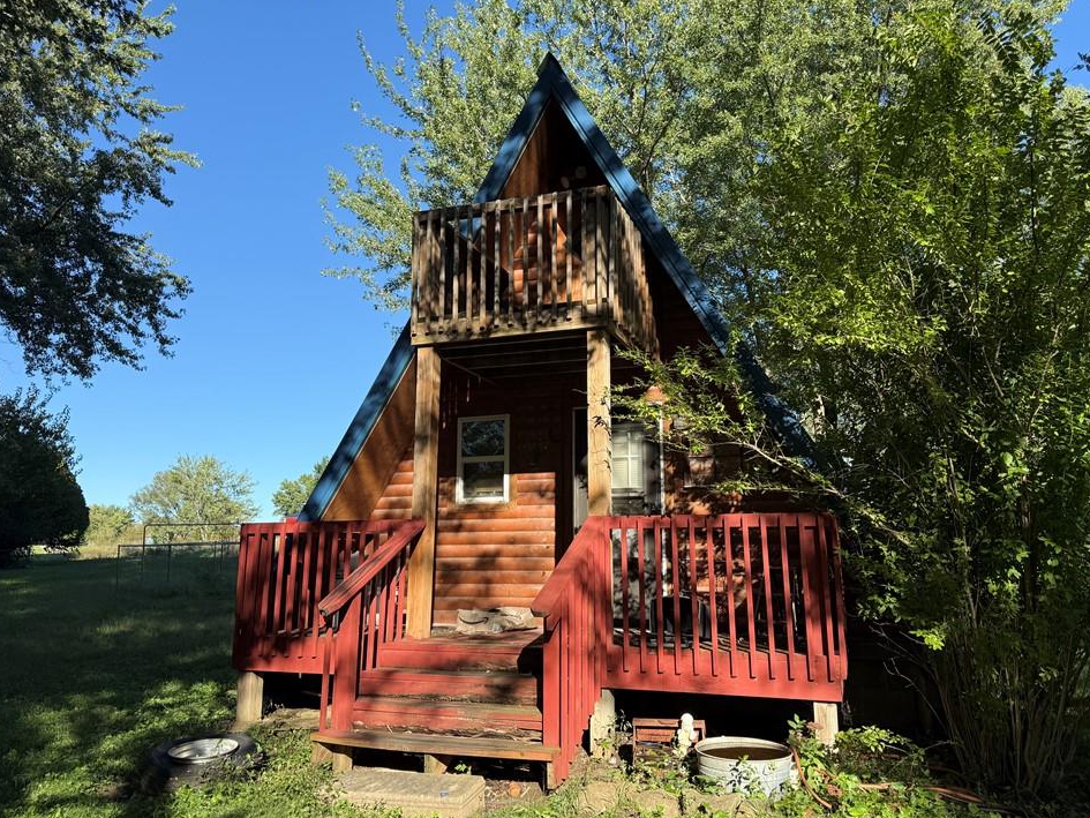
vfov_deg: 53.1
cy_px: 415
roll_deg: +0.2
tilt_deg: +10.7
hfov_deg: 67.2
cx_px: 578
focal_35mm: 26
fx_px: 819
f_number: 1.78
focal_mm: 6.76
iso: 100
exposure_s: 1/2232
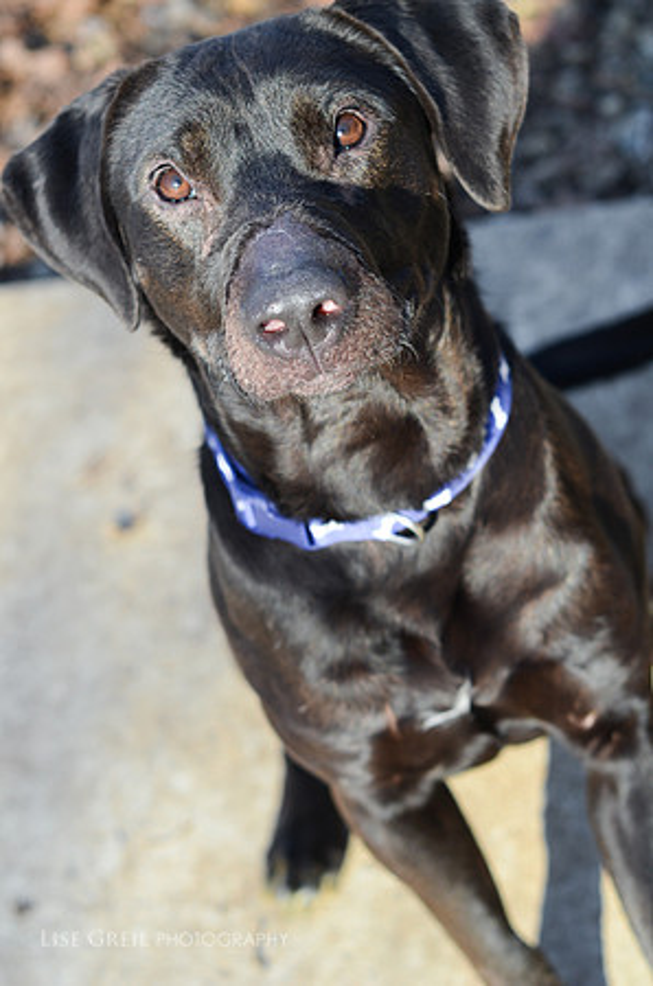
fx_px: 2050
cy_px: 493
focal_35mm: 75
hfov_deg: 18.1
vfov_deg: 27.0
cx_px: 326
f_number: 3.5
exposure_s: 1/500
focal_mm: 50
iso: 200
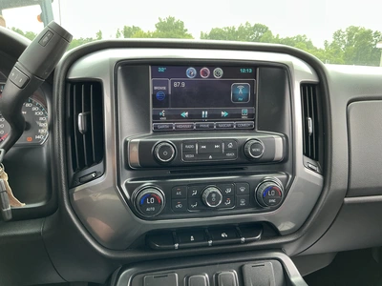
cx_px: 191
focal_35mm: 28
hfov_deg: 63.4
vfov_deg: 49.7
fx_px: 309
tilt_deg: -12.3
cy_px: 143
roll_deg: -0.1
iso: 50
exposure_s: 1/122
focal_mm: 3
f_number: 1.8
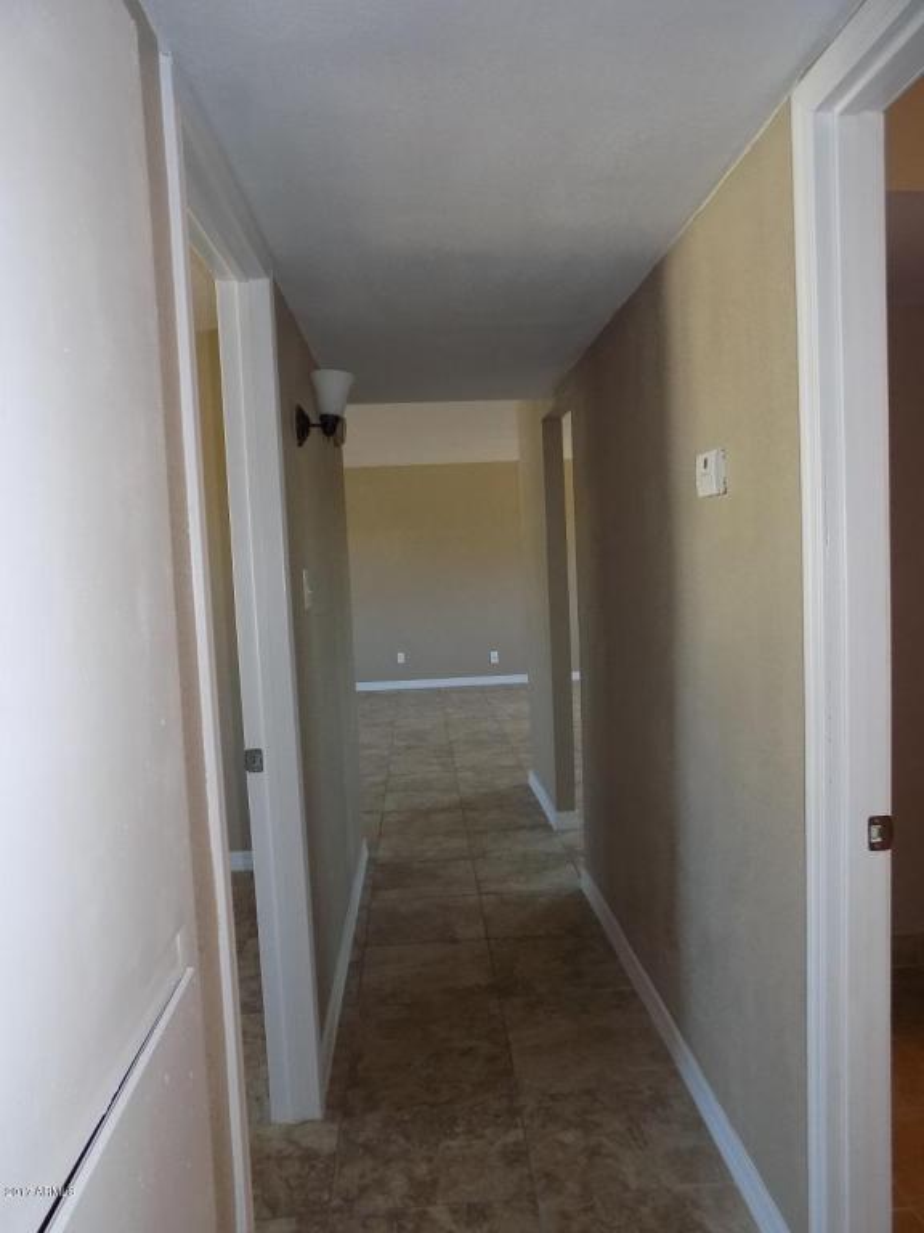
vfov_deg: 71.6
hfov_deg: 56.8
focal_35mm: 24
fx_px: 854
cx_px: 462
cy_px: 616
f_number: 3.1
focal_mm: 4.3
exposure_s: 1/30
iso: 200
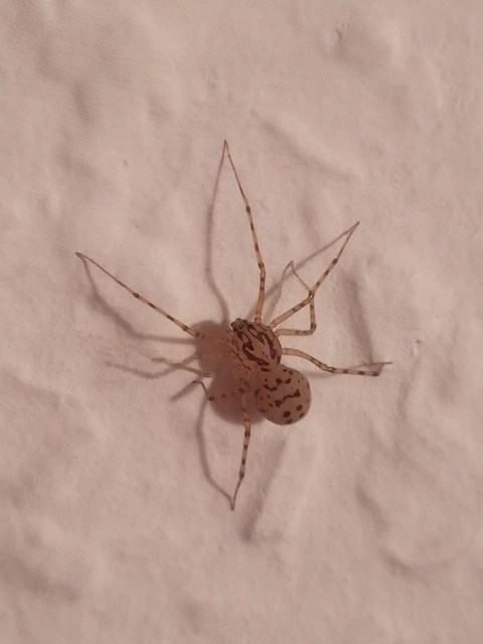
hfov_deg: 17.6
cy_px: 322
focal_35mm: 84
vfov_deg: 23.3
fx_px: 1563
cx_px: 242
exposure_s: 1/25
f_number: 2.2
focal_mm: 3.83
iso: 500
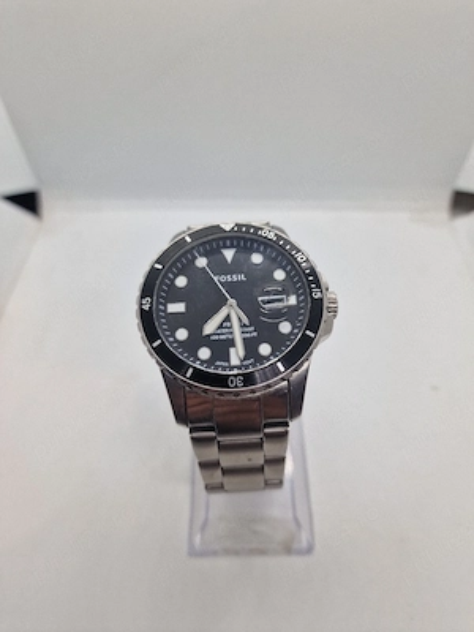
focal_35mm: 23
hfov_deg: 58.9
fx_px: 420
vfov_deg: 73.9
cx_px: 237
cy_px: 316
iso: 50
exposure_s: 1/182
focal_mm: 6.4
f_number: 1.8
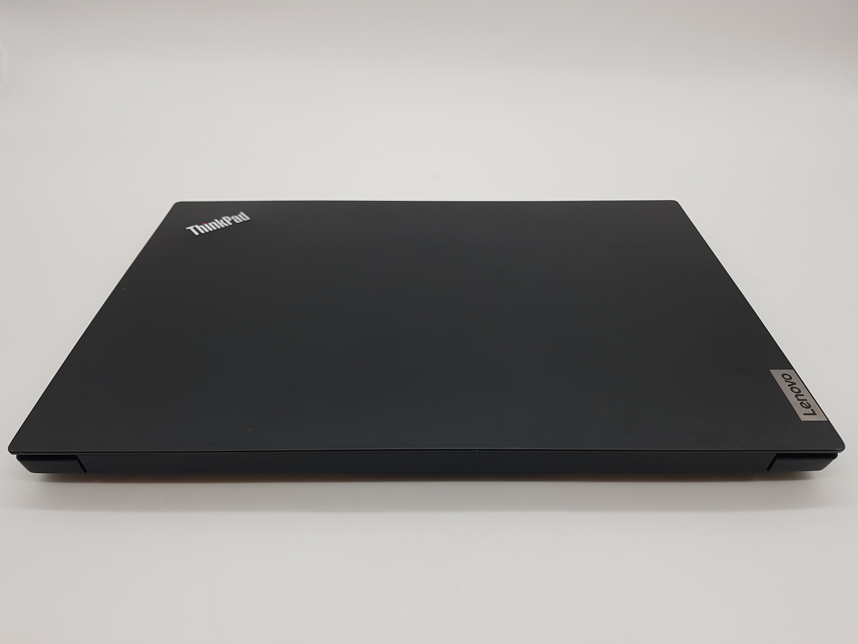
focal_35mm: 26
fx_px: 644
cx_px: 429
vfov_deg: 53.1
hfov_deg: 67.3
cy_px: 322
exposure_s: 1/237
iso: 40
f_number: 1.7
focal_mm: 4.2
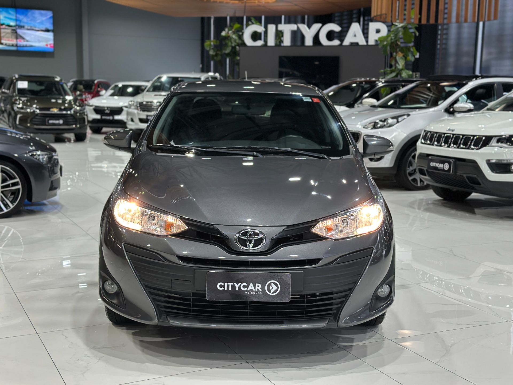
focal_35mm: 48
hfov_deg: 39.7
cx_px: 256
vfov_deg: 30.3
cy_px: 192
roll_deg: -1.0
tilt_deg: -8.6
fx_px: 711
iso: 200
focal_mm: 6.86
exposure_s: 1/120
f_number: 1.78
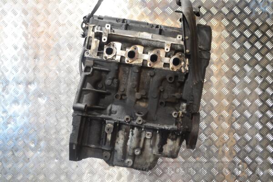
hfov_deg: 43.6
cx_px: 136
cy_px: 91
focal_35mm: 45
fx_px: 341
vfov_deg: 29.9
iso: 1400
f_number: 4.5
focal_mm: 30
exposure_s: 1/30
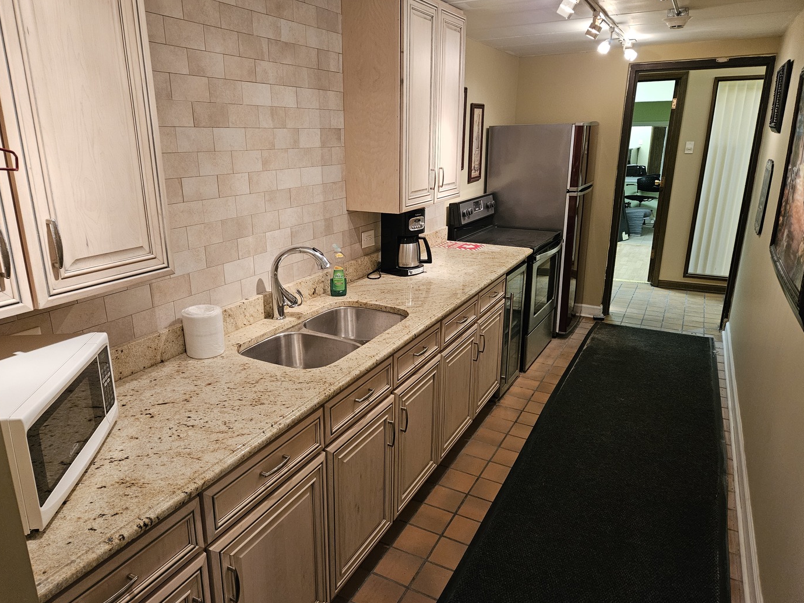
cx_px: 393
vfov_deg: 56.8
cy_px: 311
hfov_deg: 71.6
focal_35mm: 24
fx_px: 557
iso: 640
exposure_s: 1/120
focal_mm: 5.4
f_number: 1.8
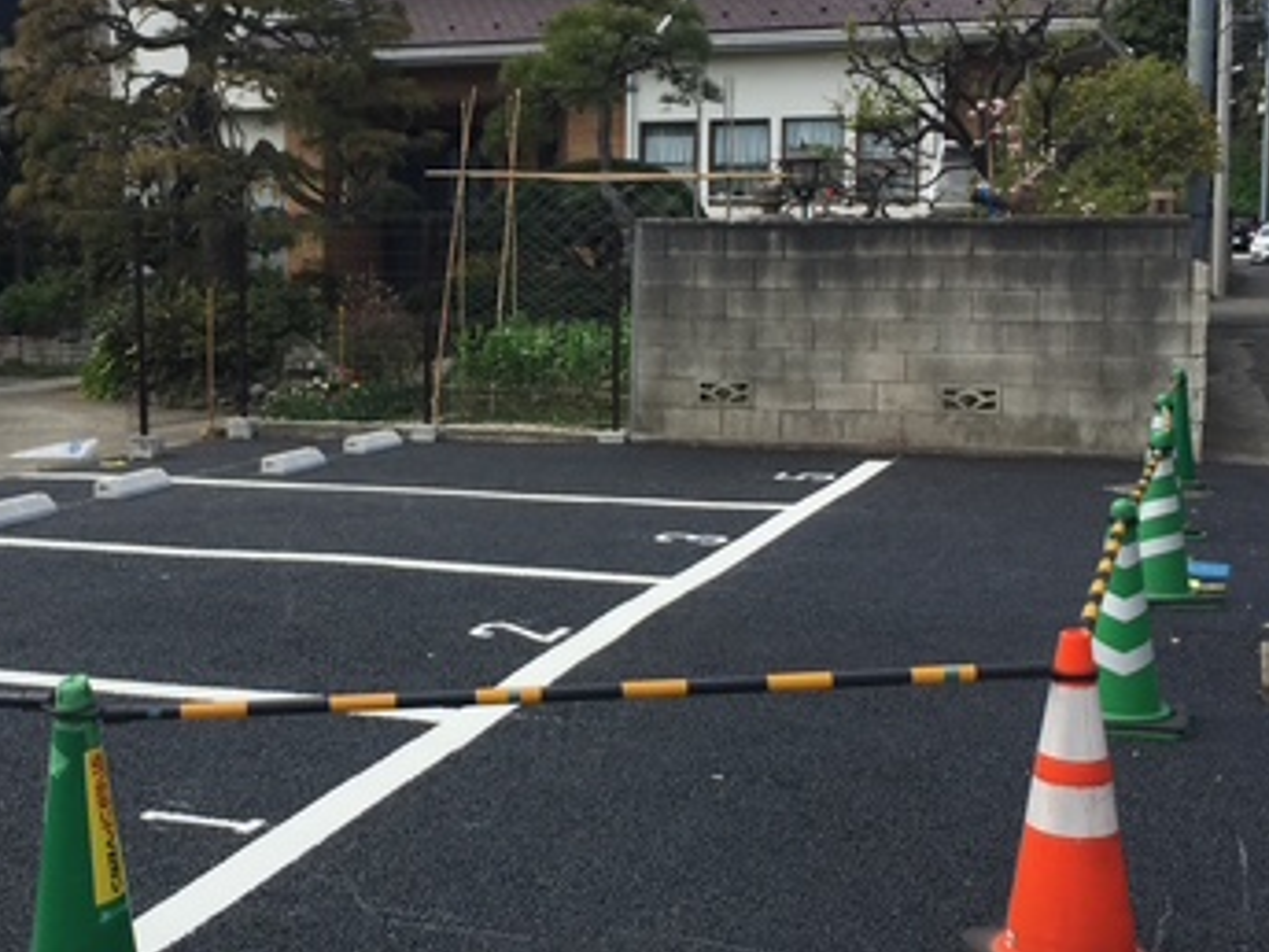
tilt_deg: -5.5
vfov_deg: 27.0
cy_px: 424
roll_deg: +0.3
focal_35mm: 54
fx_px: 1980
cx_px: 494
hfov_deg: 35.4
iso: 32
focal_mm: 4.15
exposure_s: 1/1130
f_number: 2.2
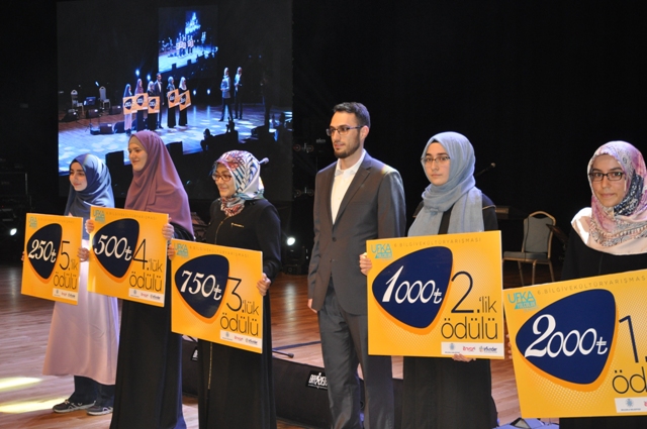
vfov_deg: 23.7
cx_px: 324
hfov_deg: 35.1
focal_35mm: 57
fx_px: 1023
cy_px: 214
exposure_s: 1/60
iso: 800
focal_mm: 38
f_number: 4.2
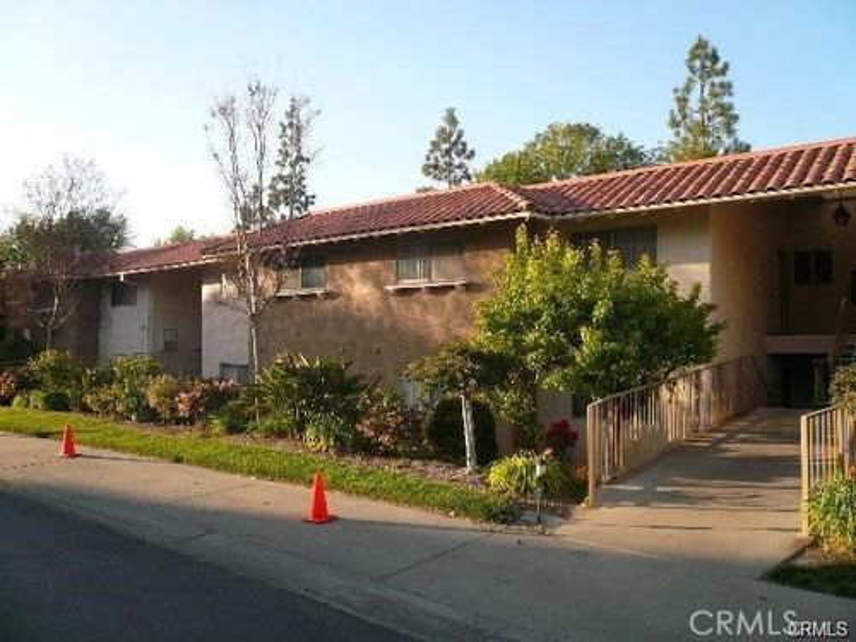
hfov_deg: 63.4
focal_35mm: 28
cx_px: 428
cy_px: 321
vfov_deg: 49.7
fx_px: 692
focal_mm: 4.6
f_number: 2.8
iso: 100
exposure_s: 1/400
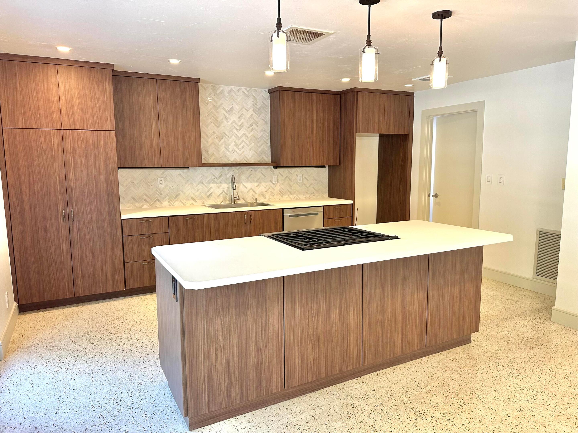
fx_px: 401
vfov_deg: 56.8
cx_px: 289
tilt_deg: -6.2
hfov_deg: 71.6
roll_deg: +1.1
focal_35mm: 24
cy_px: 216
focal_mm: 6.86
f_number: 1.78
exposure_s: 1/60
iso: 160
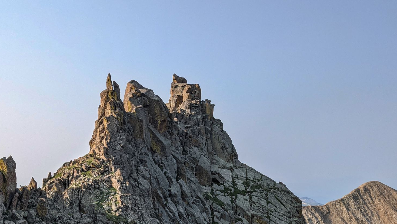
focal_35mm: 41
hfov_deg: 49.4
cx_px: 201
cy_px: 160
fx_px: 432
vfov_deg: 28.7
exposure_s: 1/2611
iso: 87
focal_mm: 4.38
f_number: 1.73
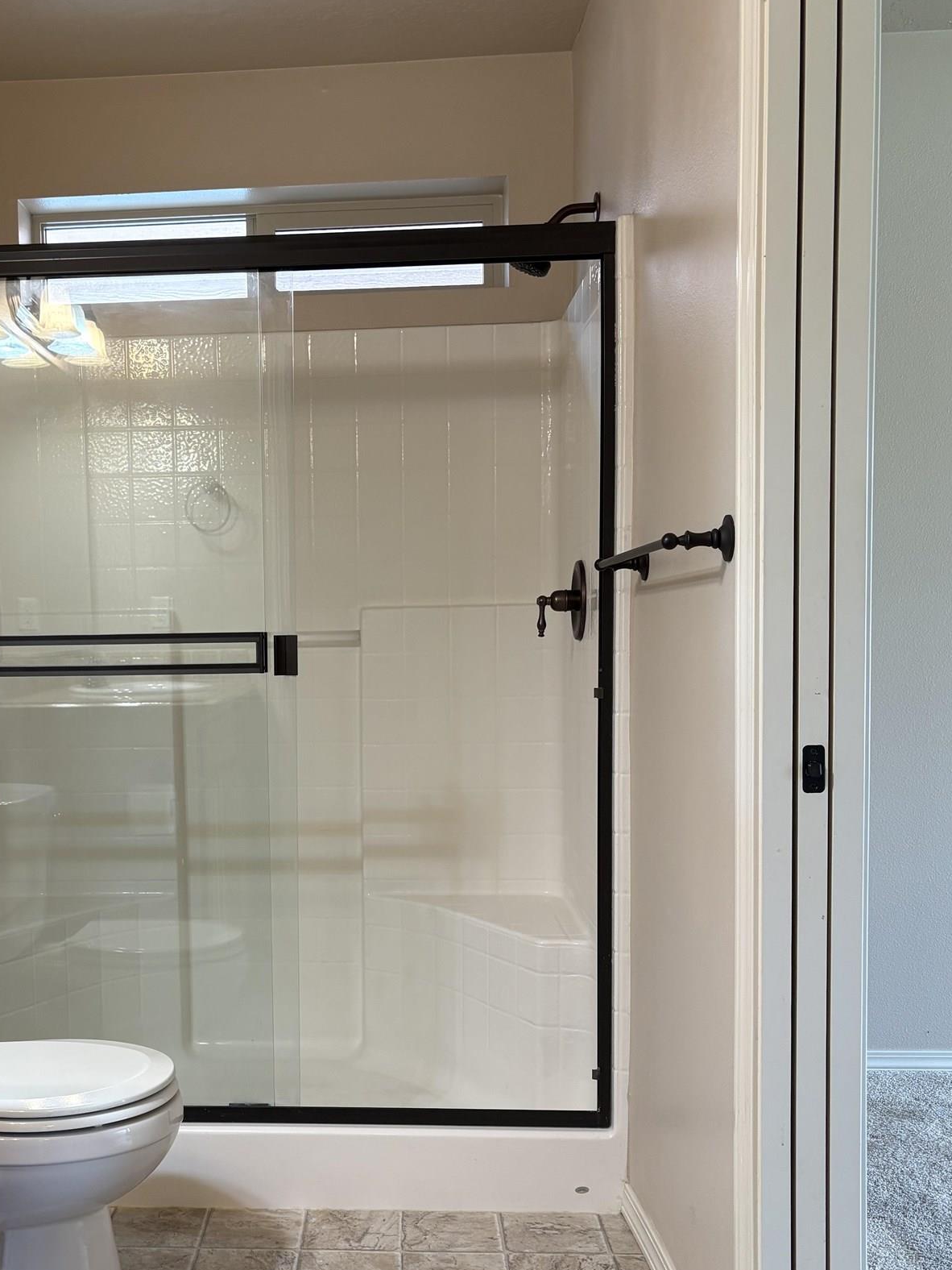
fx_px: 1393
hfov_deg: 37.2
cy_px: 741
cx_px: 290
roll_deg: +1.1
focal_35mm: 38
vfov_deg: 48.8
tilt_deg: -4.6
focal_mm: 5.96
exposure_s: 1/60
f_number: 1.6
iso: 100
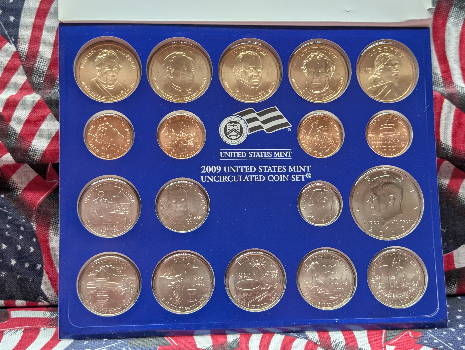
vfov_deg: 29.7
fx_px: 659
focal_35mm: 49
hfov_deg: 38.9
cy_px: 175
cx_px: 232
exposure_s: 1/76
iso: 59
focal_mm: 6.9
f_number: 1.68
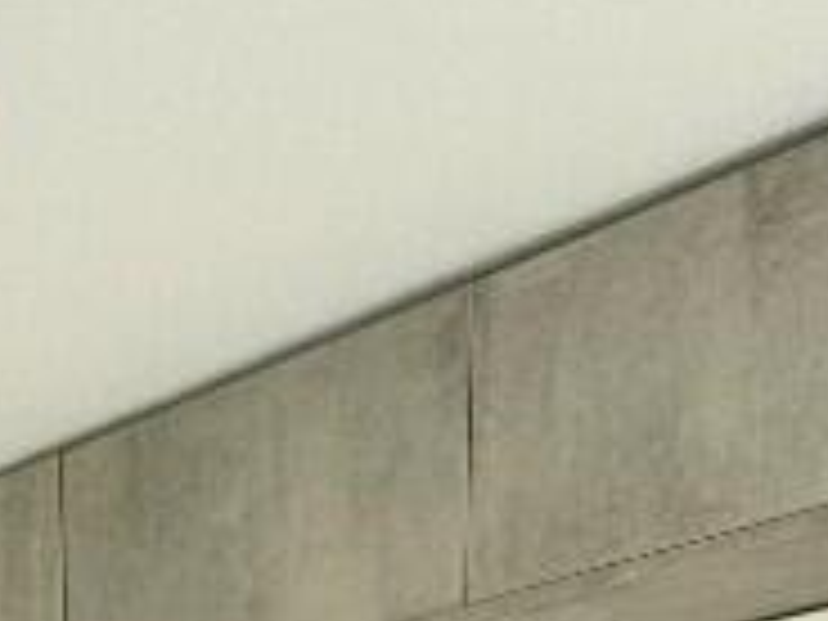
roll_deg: +0.9
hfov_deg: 24.4
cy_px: 1629
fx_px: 1866
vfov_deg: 12.7
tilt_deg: -13.4
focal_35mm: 78
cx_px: 108
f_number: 2.2
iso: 100
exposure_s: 1/99
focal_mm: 2.22
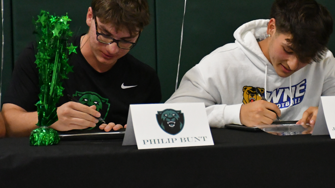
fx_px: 1546
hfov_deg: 12.3
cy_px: 55
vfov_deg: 7.0
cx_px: 273
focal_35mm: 174
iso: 7200
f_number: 5
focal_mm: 66
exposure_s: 1/500
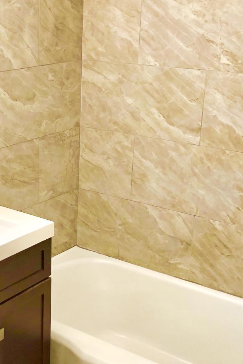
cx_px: 28
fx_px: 648
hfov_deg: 20.8
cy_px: 210
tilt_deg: -18.4
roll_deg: -0.2
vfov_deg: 31.4
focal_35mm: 64
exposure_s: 1/61
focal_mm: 3.99
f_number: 1.8
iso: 125
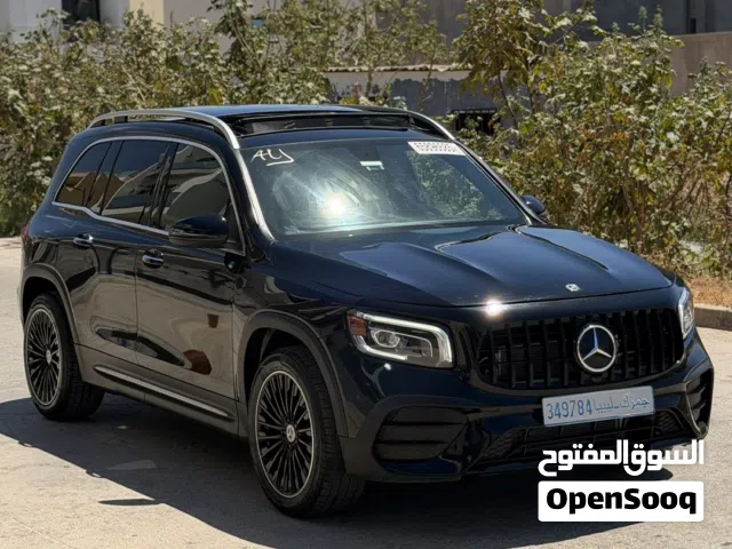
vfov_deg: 30.3
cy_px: 274
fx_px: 1015
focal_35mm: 48
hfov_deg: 39.7
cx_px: 366
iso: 64
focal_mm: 6.76
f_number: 1.78
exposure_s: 1/6024
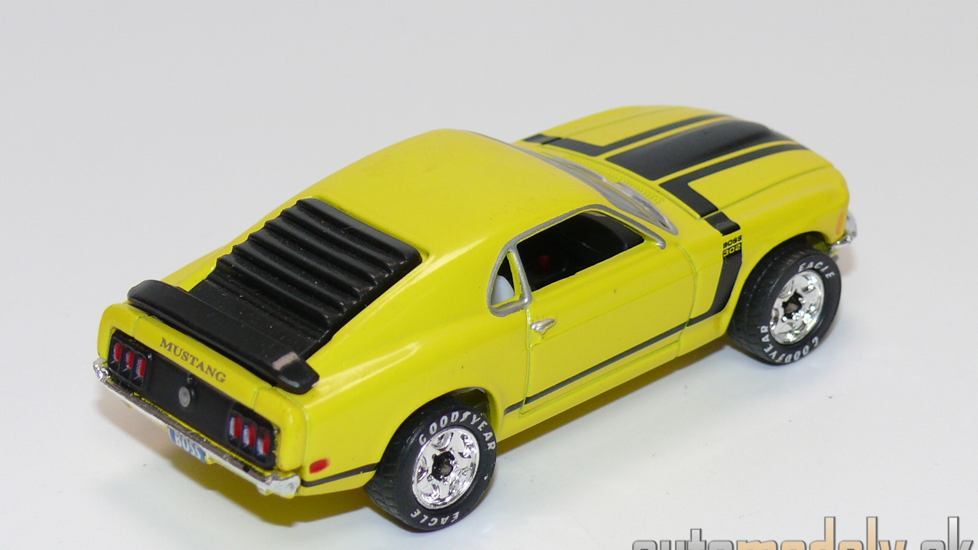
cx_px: 490
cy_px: 241
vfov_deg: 10.7
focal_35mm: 113
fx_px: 2931
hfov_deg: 18.9
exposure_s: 1/30
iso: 100
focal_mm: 13.6
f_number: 4
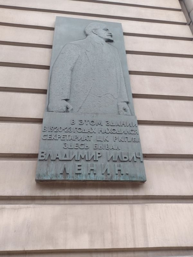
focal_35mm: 27
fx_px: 201
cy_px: 128
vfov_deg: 65.3
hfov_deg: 51.4
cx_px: 96
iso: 135
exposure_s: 1/50
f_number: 1.7
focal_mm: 4.71
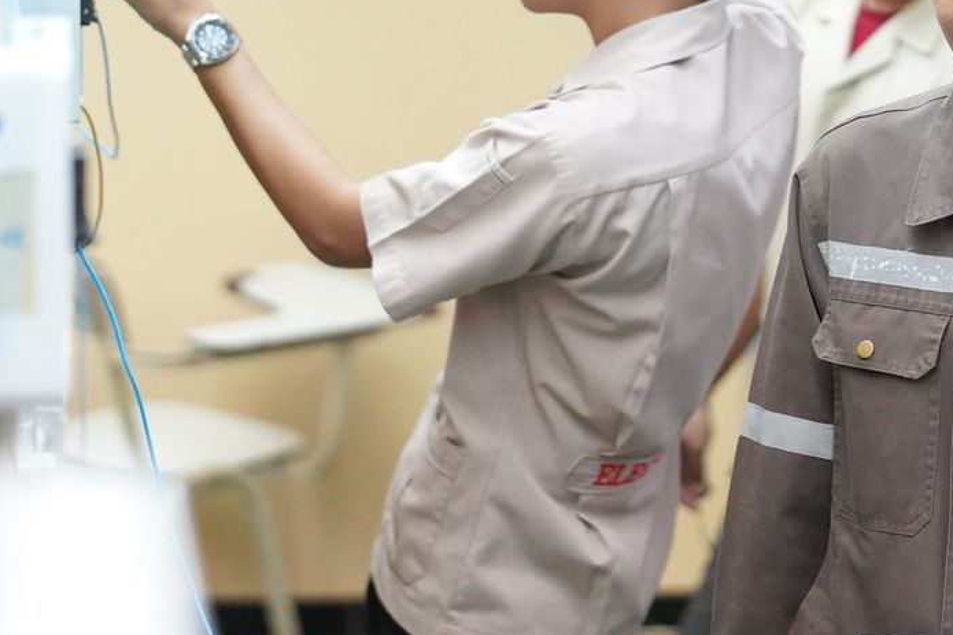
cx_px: 625
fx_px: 3996
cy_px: 220
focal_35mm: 151
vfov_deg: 9.1
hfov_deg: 13.6
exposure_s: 1/2500
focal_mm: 50
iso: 6400
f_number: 1.2
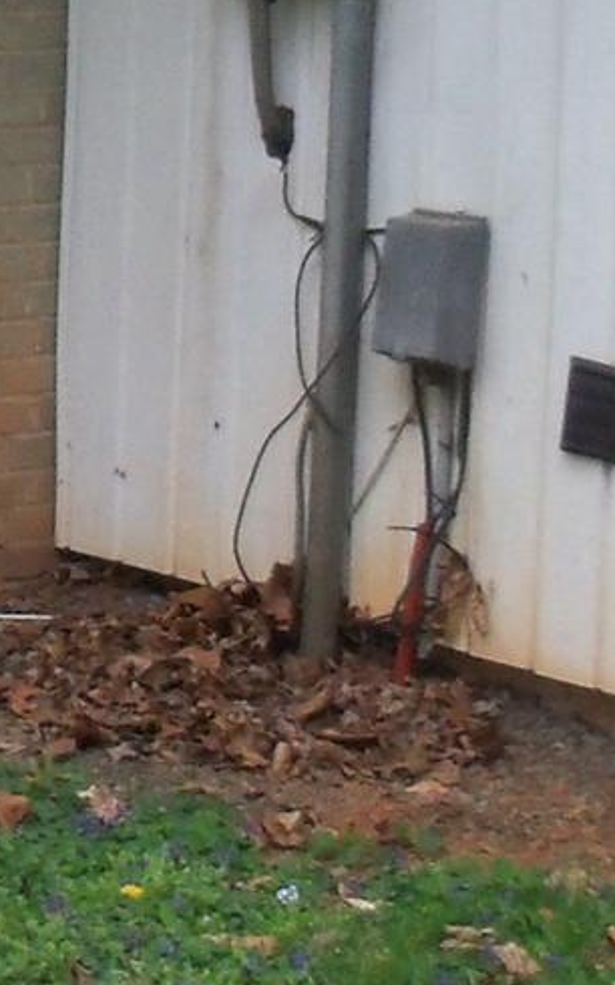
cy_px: 119
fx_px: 4159
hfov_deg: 8.3
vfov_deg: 13.4
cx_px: -203
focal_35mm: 155
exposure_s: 1/640
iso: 200
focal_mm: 6.2
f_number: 3.5
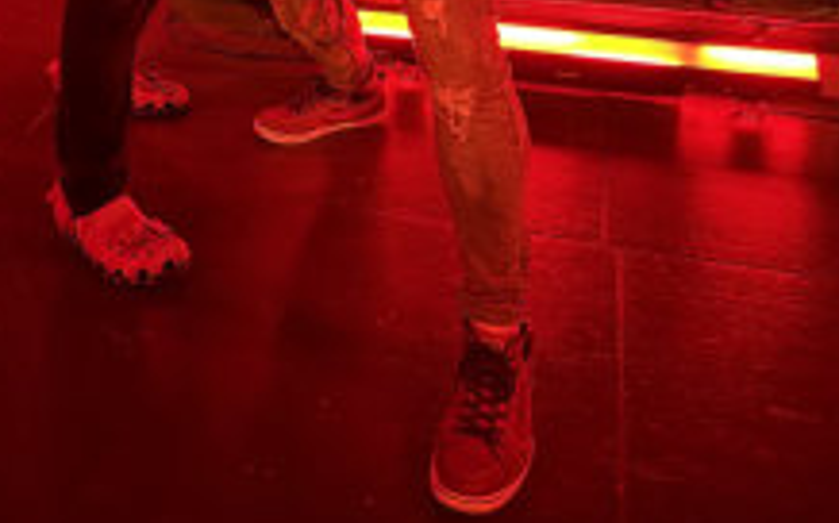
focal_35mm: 46
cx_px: 300
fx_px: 1051
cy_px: -202
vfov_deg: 23.7
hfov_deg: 43.1
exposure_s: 1/19
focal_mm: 6.76
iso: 2000
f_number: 1.78
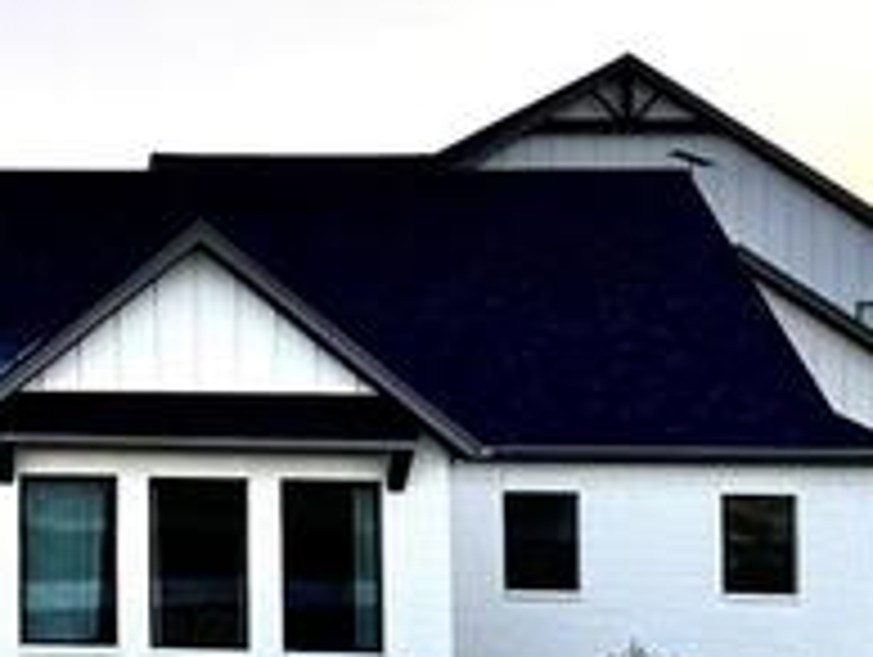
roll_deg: -0.6
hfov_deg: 22.3
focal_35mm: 79
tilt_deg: +4.1
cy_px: 284
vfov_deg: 18.7
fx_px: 1995
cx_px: -234
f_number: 1.78
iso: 80
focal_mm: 6.76
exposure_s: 1/1311
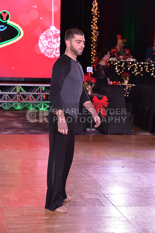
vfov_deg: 15.8
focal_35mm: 130
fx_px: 842
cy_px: 116
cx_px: 78
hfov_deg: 10.5
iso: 2000
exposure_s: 1/250
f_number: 6.3
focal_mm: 130
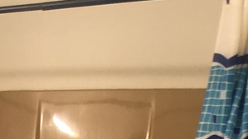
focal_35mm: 146
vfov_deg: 7.9
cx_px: -90
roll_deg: -3.3
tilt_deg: -8.0
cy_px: 281
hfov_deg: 14.0
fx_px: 960
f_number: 1.8
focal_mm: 3.99
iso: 32
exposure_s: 1/24
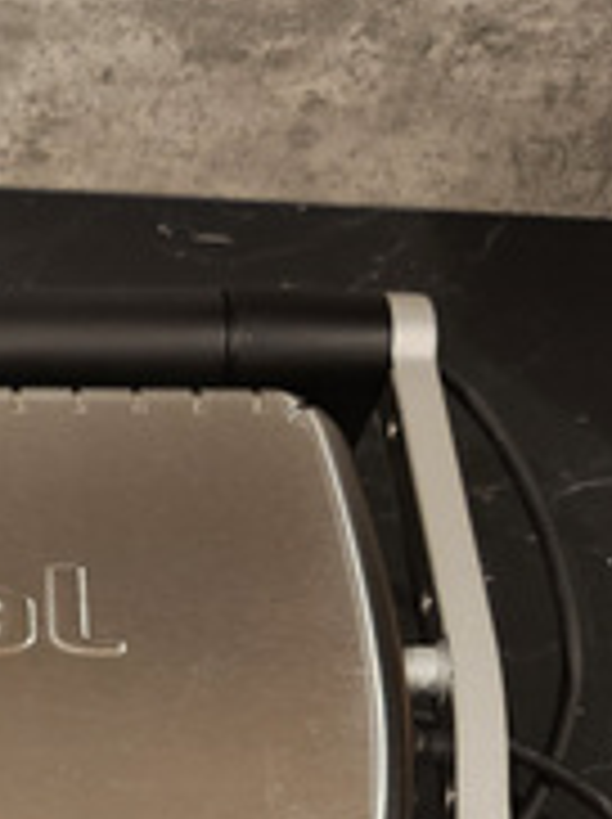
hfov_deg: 20.8
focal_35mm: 66
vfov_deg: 28.0
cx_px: -110
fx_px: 1559
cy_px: 774
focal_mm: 5
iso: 640
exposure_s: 1/100
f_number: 1.8
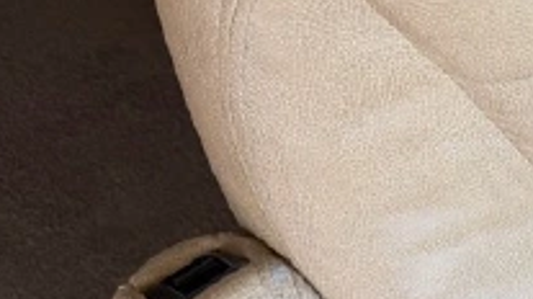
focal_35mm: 101
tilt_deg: -50.8
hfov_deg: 18.3
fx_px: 1426
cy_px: 400
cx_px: 850
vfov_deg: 11.6
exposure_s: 1/166
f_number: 1.78
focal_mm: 6.76
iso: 64
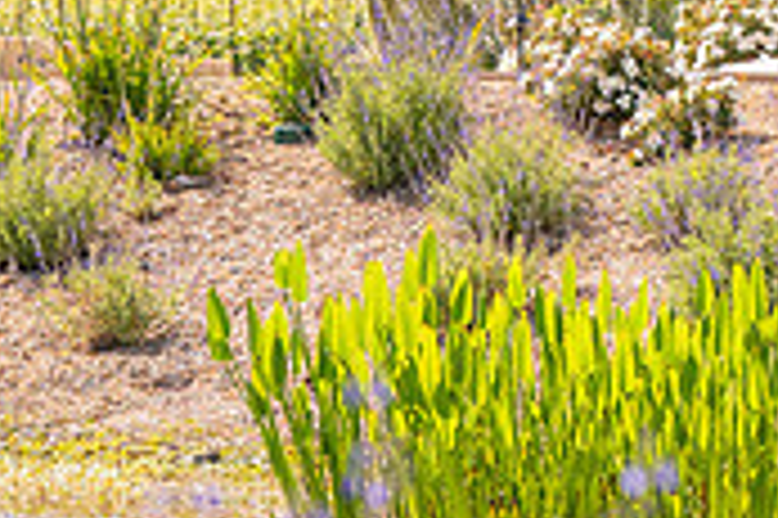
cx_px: 1070
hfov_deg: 8.2
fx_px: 5354
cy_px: -223
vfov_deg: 5.5
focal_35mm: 248
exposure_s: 1/1000
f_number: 4.5
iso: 200
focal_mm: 74
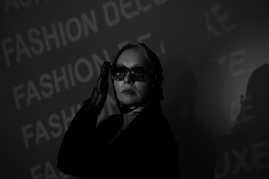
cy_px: 90
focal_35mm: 84
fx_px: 628
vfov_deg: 16.3
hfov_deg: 24.2
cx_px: 134
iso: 800
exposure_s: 1/125
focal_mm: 84
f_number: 2.8
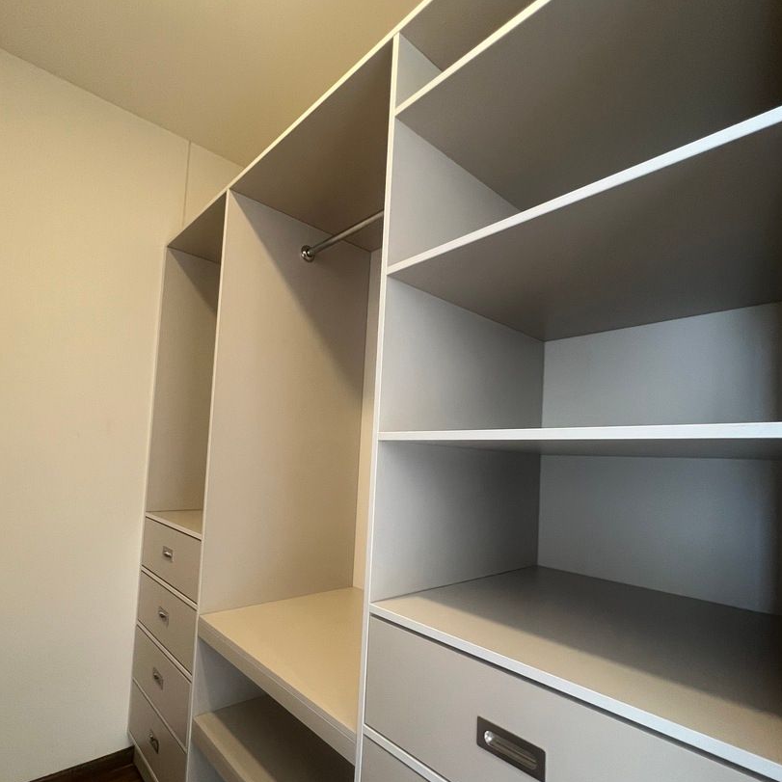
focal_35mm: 17
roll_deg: -2.9
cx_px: 387
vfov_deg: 83.6
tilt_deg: +2.5
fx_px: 434
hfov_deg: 84.0
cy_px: 438
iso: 320
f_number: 1.8
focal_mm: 1.57
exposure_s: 1/60
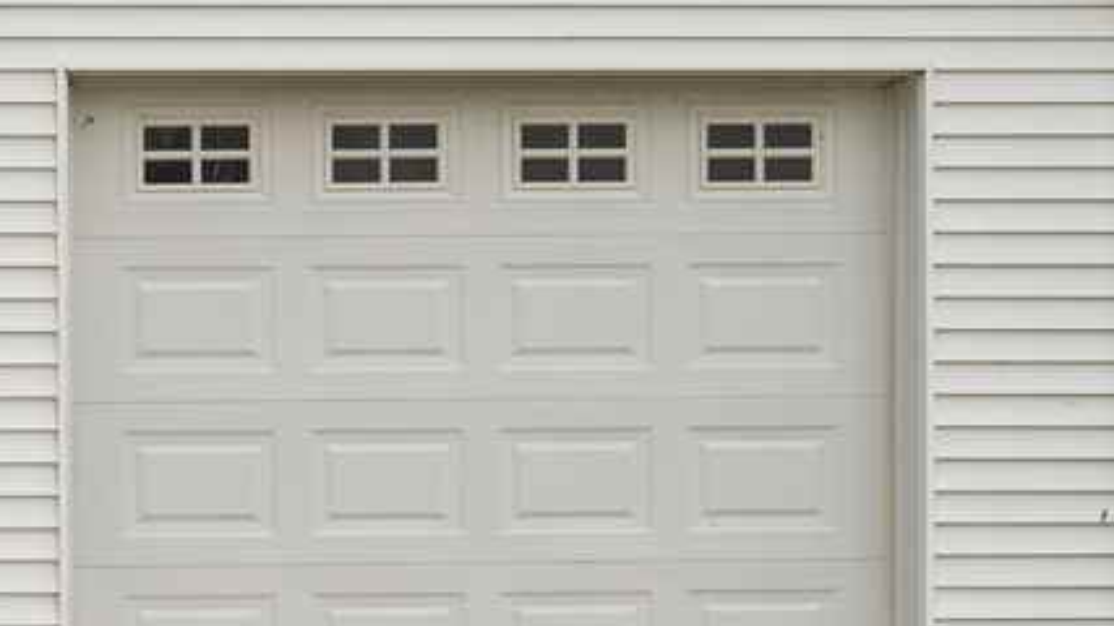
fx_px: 2688
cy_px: 179
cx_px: -52
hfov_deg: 22.3
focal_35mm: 91
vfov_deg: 13.3
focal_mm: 29
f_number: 9
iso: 400
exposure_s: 1/320
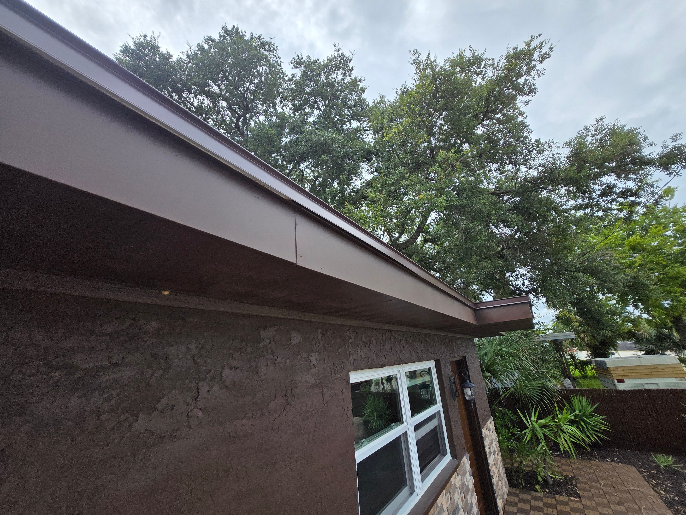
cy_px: 258
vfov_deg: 89.9
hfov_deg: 106.2
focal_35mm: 13
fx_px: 258
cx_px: 343
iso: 25
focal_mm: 1.7
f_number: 2.2
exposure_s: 1/773
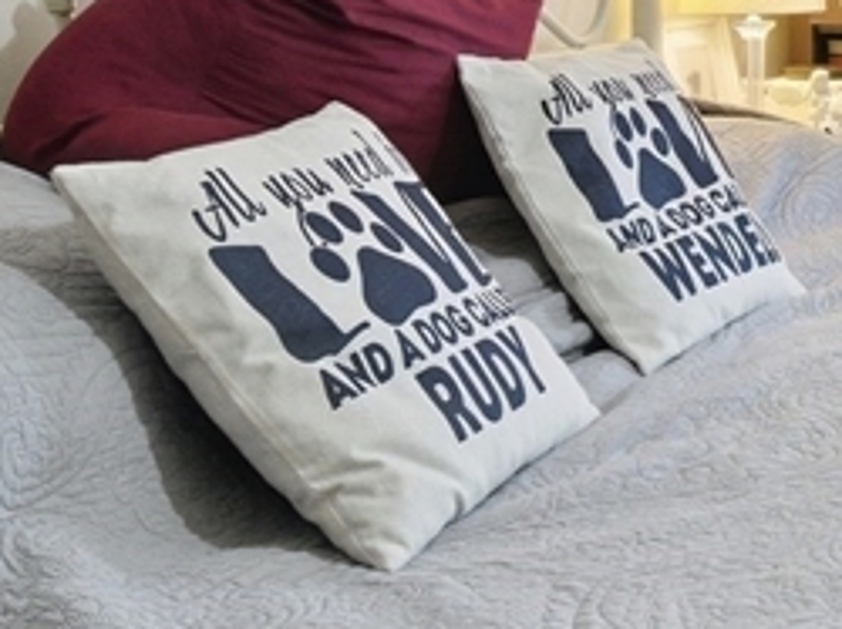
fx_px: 1725
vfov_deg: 20.0
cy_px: -18
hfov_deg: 23.3
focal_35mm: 71
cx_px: 1179
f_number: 7.1
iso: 800
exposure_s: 1/125
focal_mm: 12
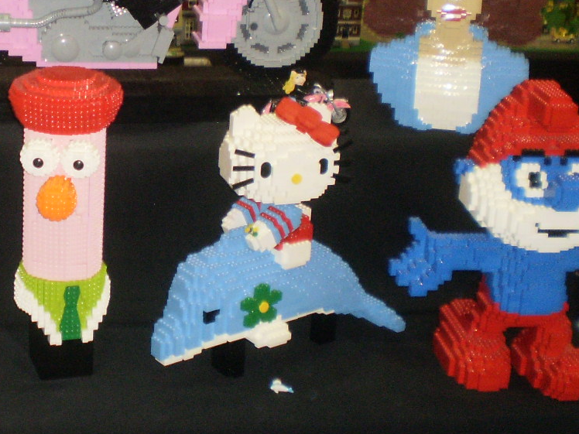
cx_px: 101
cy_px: 115
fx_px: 1288
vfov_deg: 19.0
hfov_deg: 24.8
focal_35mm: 77
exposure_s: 1/30
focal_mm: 6.3
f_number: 3.1
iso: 160
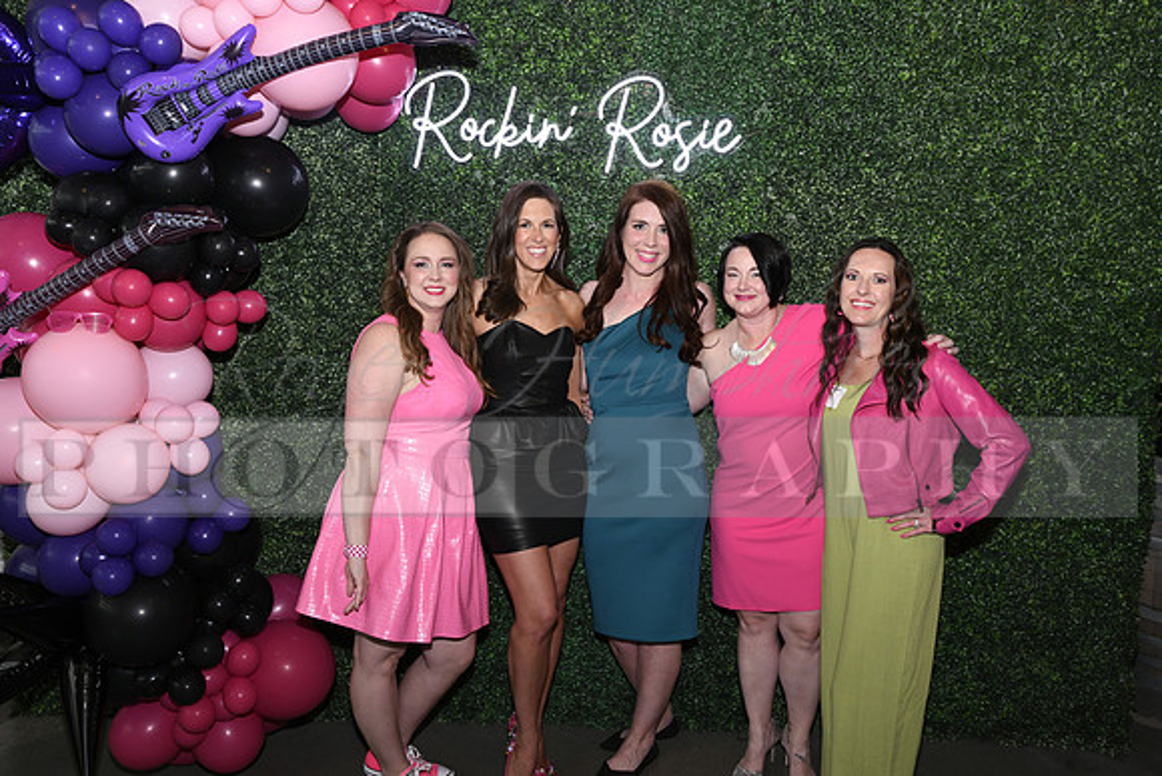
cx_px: 581
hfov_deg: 63.6
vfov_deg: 45.0
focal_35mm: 29
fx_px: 936
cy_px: 388
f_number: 6.3
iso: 500
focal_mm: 29
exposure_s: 1/60
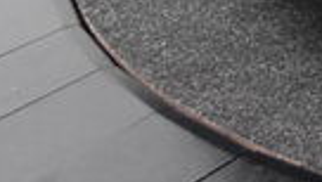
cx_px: 1127
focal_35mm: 236
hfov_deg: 7.4
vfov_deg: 4.9
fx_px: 2018
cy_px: -429
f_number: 3.2
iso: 1600
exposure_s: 1/60
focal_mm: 20
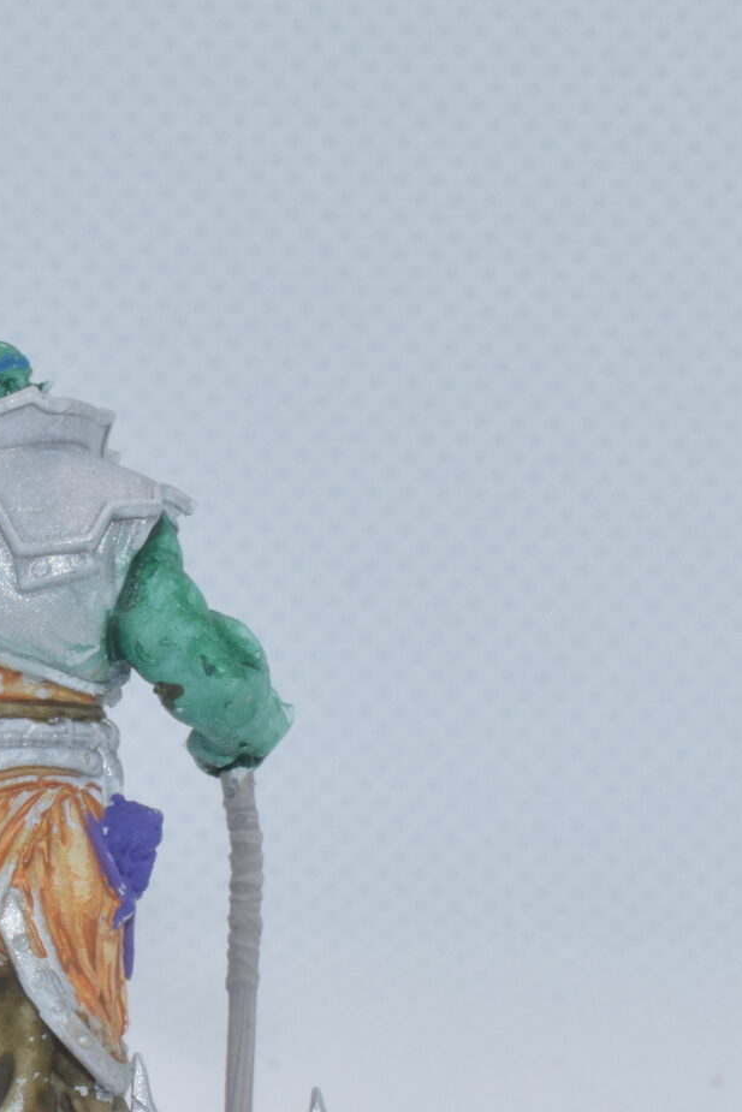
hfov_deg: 8.2
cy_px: 676
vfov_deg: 12.4
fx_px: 5130
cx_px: -35
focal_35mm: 166
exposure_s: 1/125
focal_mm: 40
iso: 800
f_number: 20
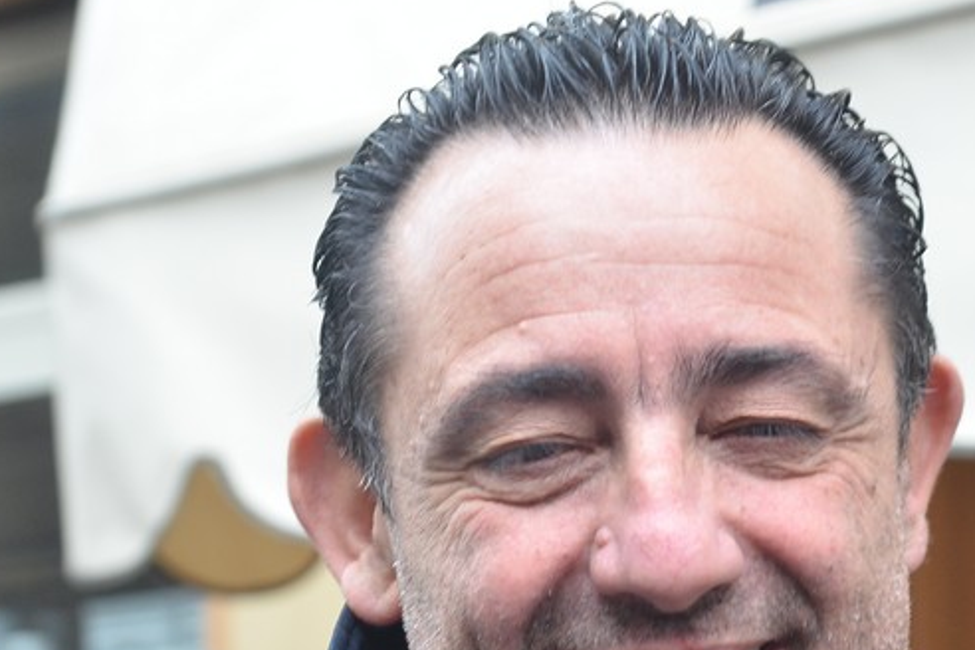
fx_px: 3412
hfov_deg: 16.2
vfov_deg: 10.8
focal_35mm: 126
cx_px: 676
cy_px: 565
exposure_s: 1/80
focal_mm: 46
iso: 640
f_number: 4.5
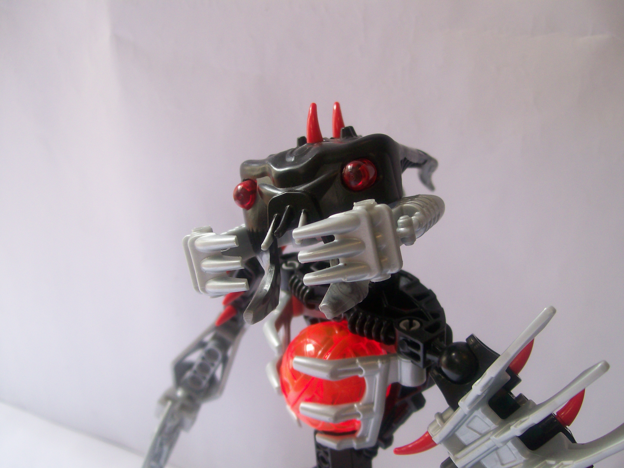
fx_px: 649
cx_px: 312
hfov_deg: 51.4
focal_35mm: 36
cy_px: 234
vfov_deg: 39.7
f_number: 2.7
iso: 80
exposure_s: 1/50.2
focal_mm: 6
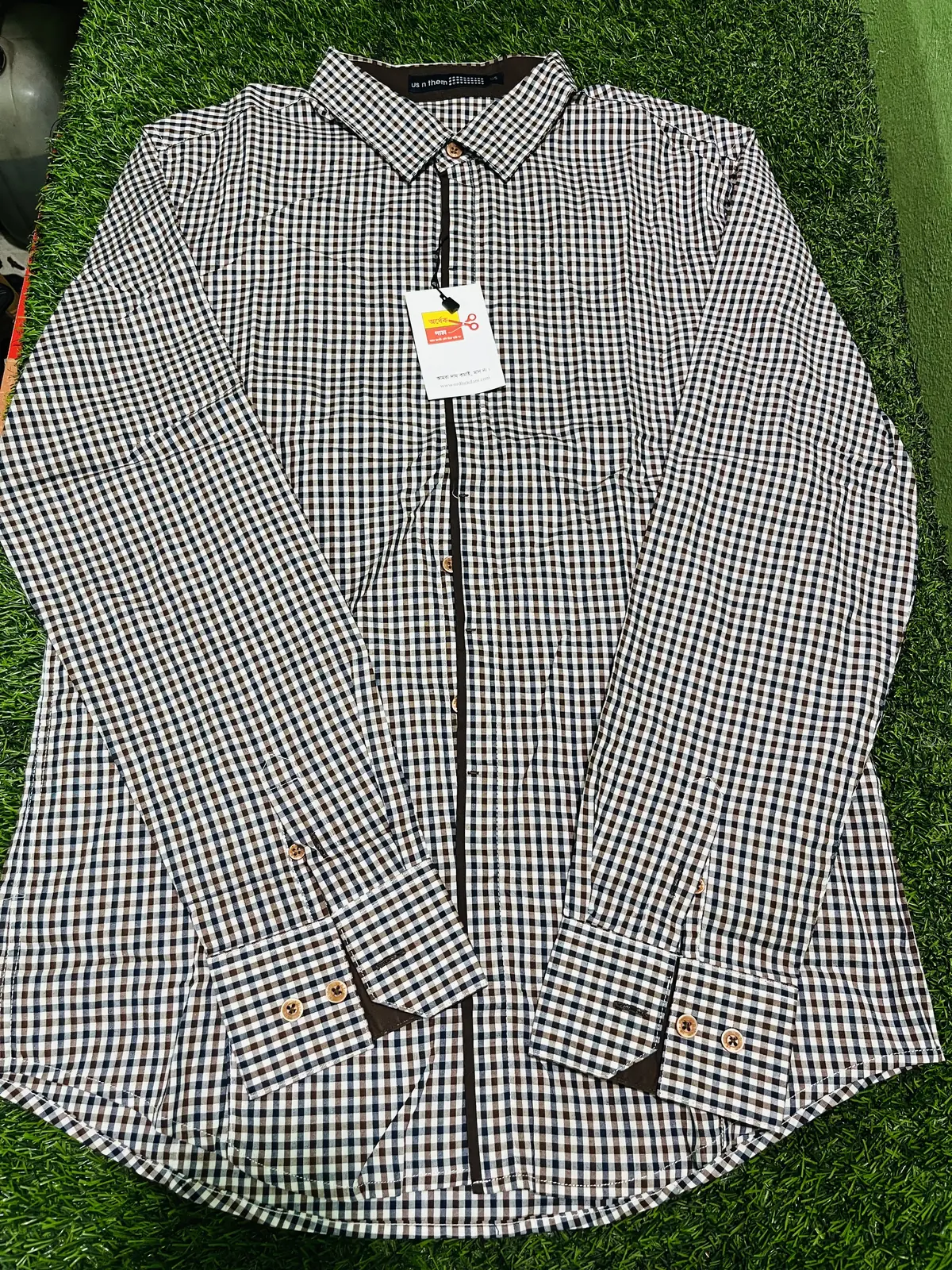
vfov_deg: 67.3
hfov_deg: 53.1
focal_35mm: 26
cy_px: 635
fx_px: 953
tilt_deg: -70.3
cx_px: 476
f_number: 1.6
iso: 160
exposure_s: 1/50
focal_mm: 5.1
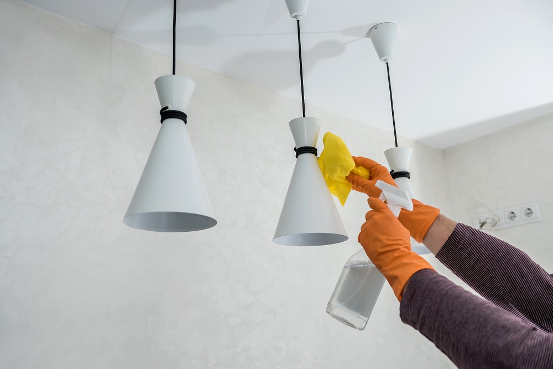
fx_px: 553
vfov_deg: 36.9
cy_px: 184
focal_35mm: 36
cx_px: 276
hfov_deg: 53.1
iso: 400
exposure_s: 1/125
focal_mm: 36
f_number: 4.5
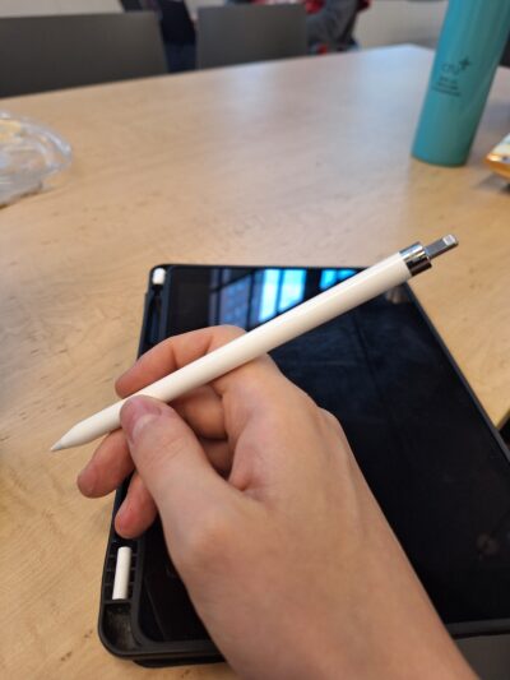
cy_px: 340
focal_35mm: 23
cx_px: 255
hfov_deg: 58.9
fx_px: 452
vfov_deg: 73.9
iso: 125
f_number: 1.8
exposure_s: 1/40
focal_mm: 5.54
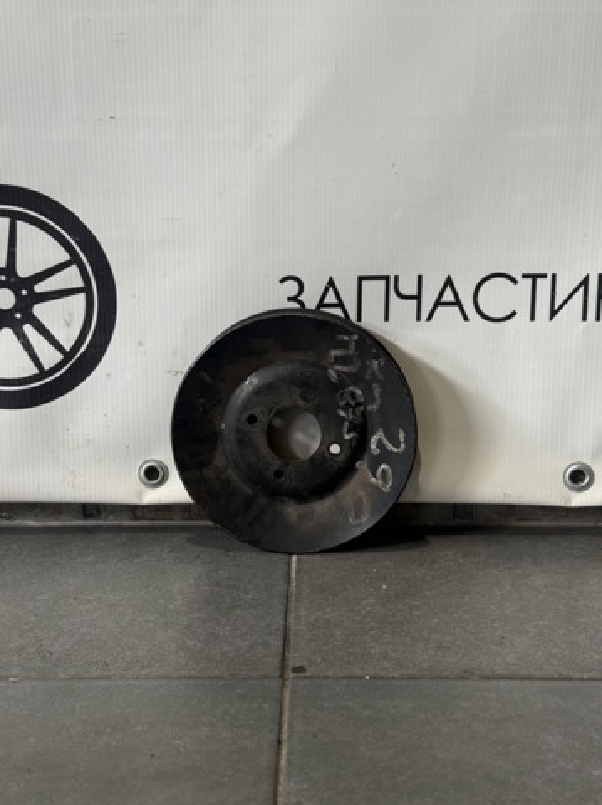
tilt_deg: -12.9
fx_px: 1115
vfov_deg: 39.7
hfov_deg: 30.2
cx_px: 301
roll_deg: +0.4
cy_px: 402
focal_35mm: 48
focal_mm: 6.76
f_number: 1.78
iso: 64
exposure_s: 1/100
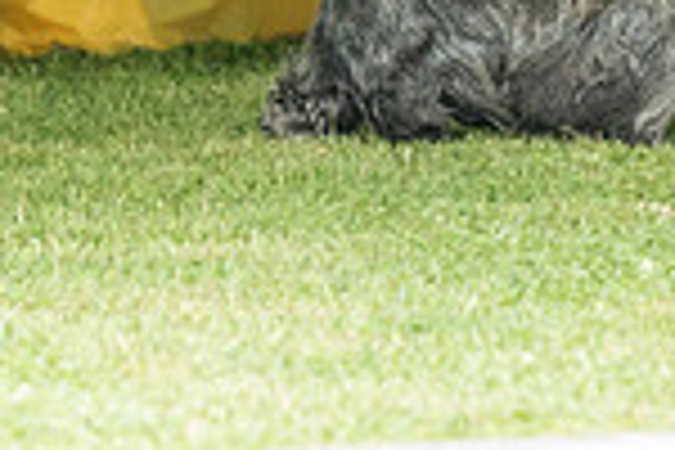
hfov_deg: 2.8
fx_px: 13593
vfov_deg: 1.9
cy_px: -326
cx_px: 432
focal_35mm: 725
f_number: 4.5
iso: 3200
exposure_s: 1/800
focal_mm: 187
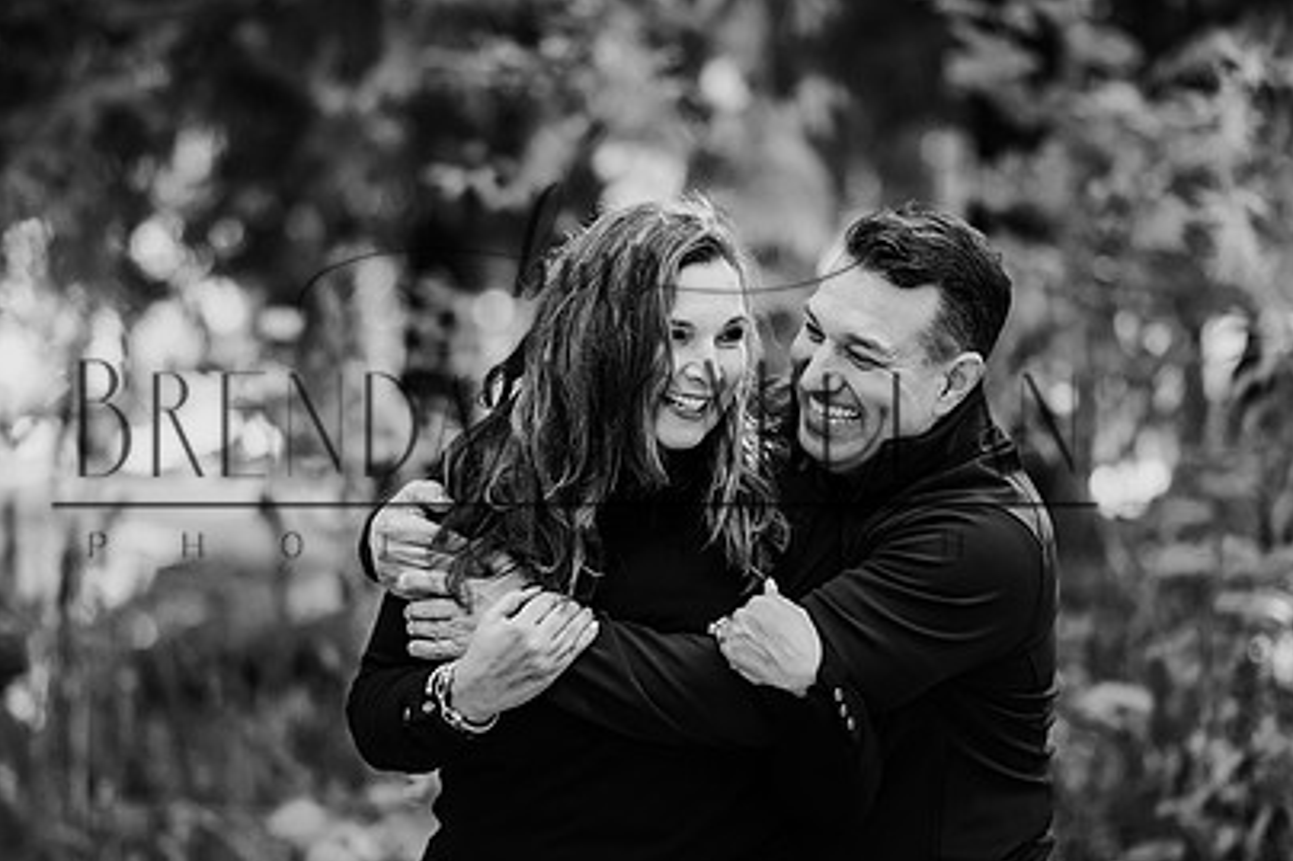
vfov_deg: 11.2
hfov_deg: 16.8
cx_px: 589
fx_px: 4380
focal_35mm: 122
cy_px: 455
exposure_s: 1/640
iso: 500
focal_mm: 85
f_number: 1.8
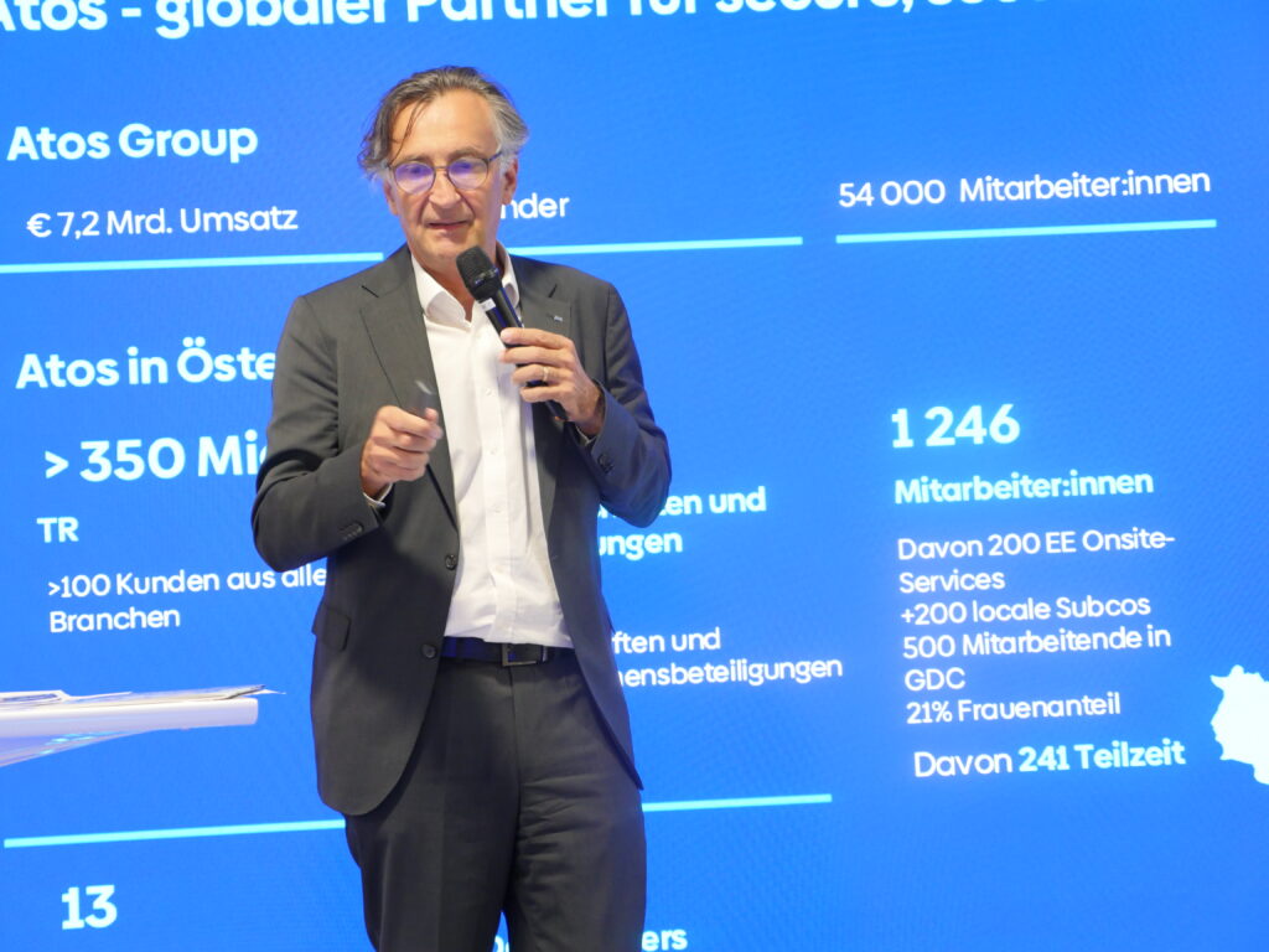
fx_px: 2200
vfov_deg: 24.4
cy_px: 476
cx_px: 634
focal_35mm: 60
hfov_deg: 32.2
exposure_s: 1/60
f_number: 2.8
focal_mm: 30
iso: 1250
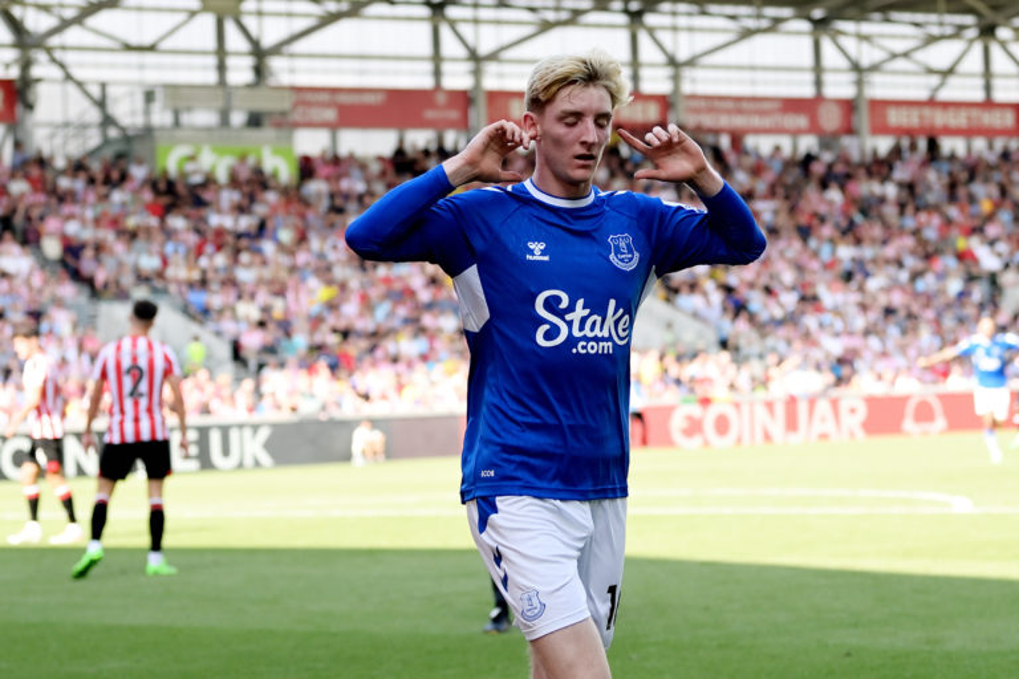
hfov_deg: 27.0
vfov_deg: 18.2
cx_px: 510
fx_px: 2123
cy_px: 340
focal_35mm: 75
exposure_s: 1/3200
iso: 400
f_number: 3.2
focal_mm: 75
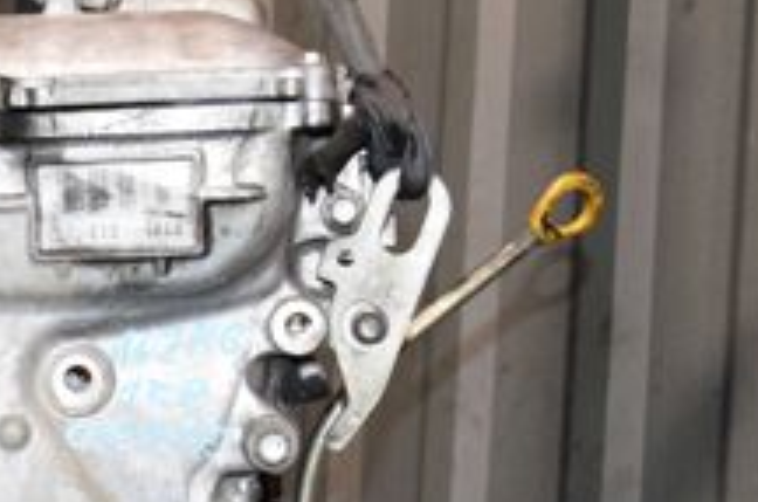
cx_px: 25
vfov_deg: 13.3
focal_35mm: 98
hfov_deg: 20.3
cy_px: 678
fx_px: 2059
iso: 1600
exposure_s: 1/60
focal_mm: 22
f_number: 5.6
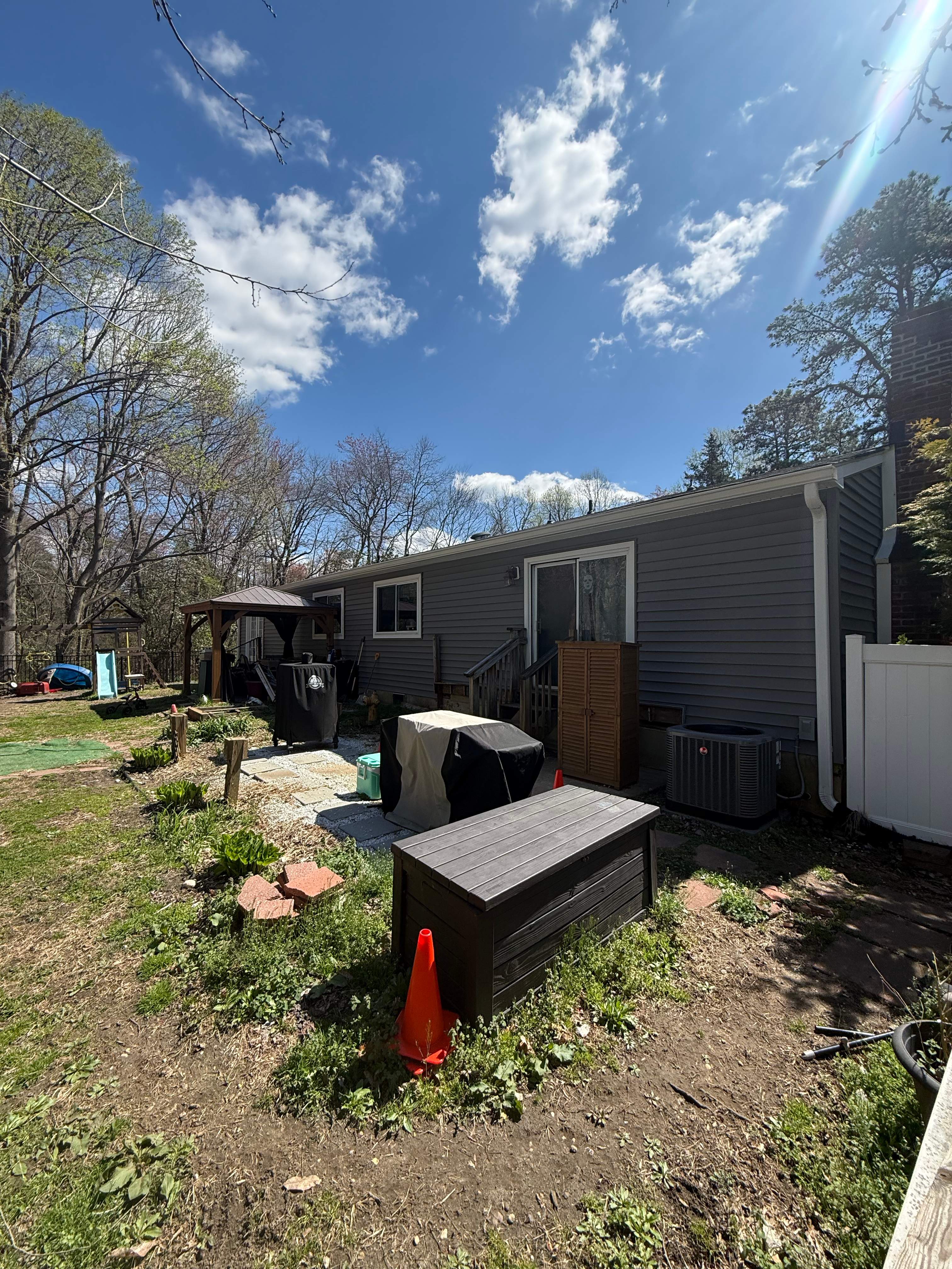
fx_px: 513
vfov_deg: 102.1
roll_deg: +0.1
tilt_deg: +2.9
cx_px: 476
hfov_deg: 85.7
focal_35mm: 14
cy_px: 634
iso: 50
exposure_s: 1/1534
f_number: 2.2
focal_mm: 2.22
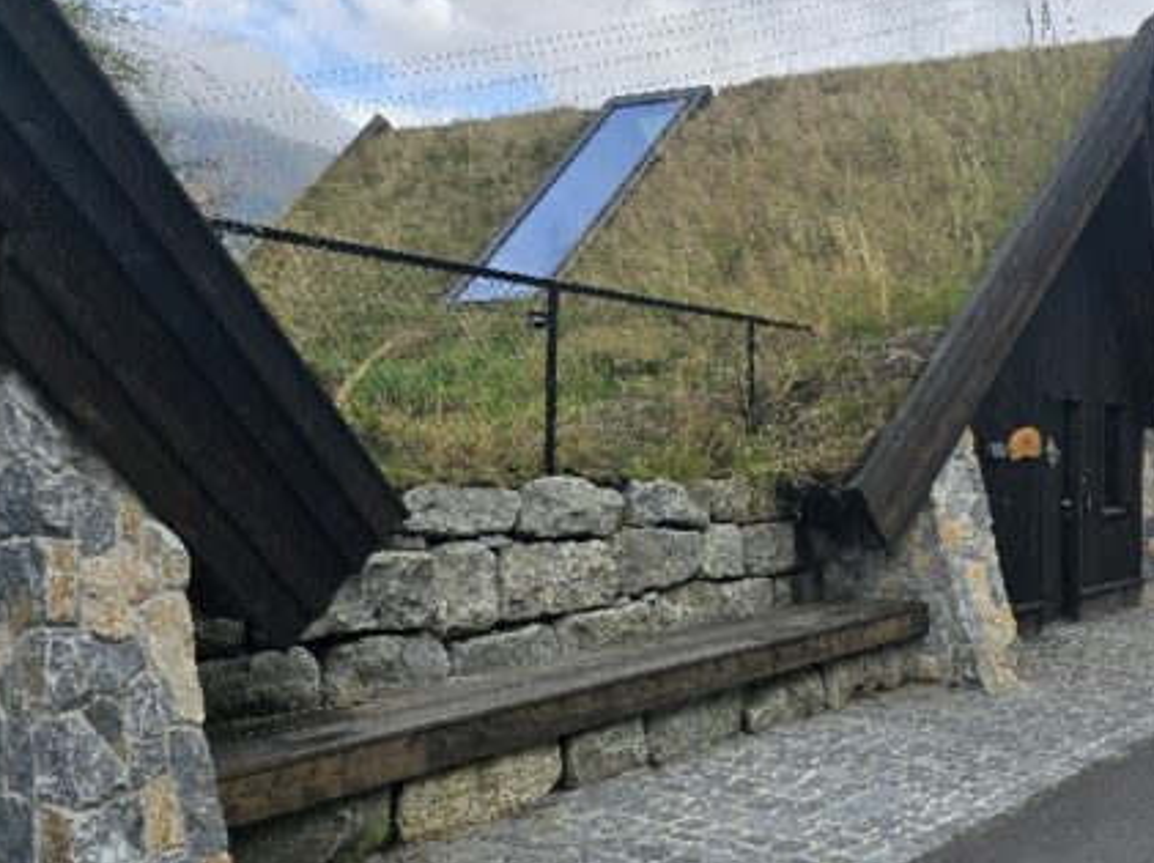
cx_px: 863
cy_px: 447
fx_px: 1399
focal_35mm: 42
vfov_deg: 34.3
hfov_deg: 43.4
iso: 12
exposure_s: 1/405
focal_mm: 6.3
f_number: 1.7
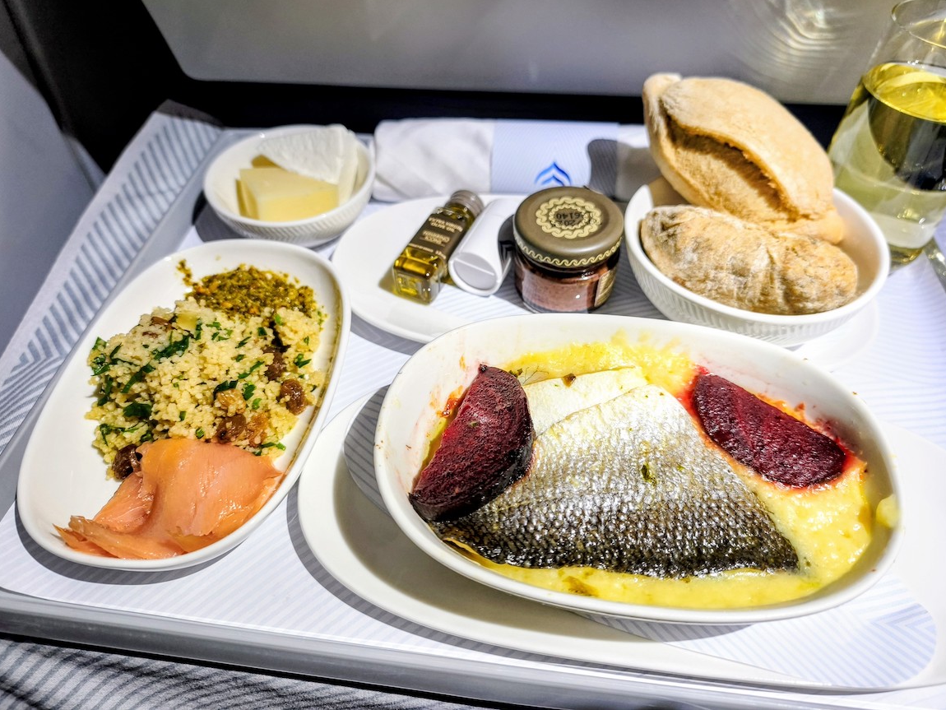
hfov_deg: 71.6
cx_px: 478
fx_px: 656
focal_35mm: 24
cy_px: 341
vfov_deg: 56.8
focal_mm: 6.45
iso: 320
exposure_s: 1/76.6
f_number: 1.62
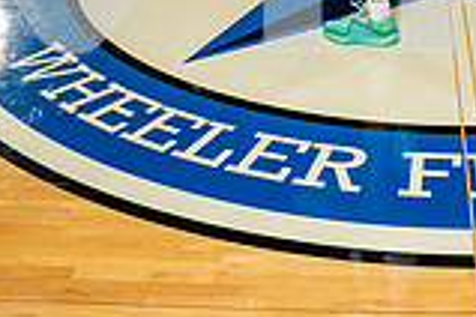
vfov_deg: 16.7
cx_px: 371
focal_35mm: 68
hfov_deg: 29.1
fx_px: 899
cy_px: -248
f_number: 5.6
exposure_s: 1/250
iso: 640
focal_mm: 24
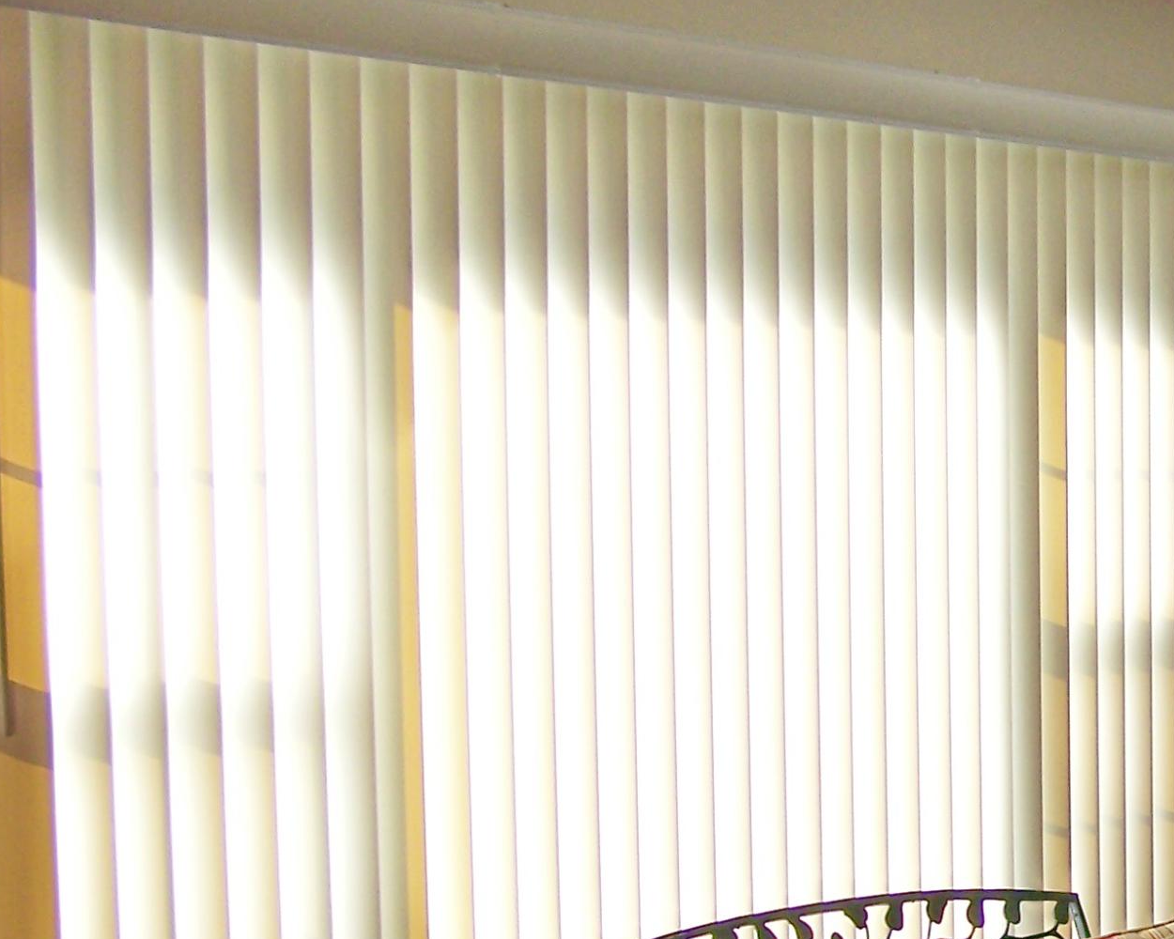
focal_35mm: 89
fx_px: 3092
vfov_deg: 17.2
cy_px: 731
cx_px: 1265
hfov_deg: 20.6
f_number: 2.8
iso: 64
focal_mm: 6.3
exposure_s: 1/200
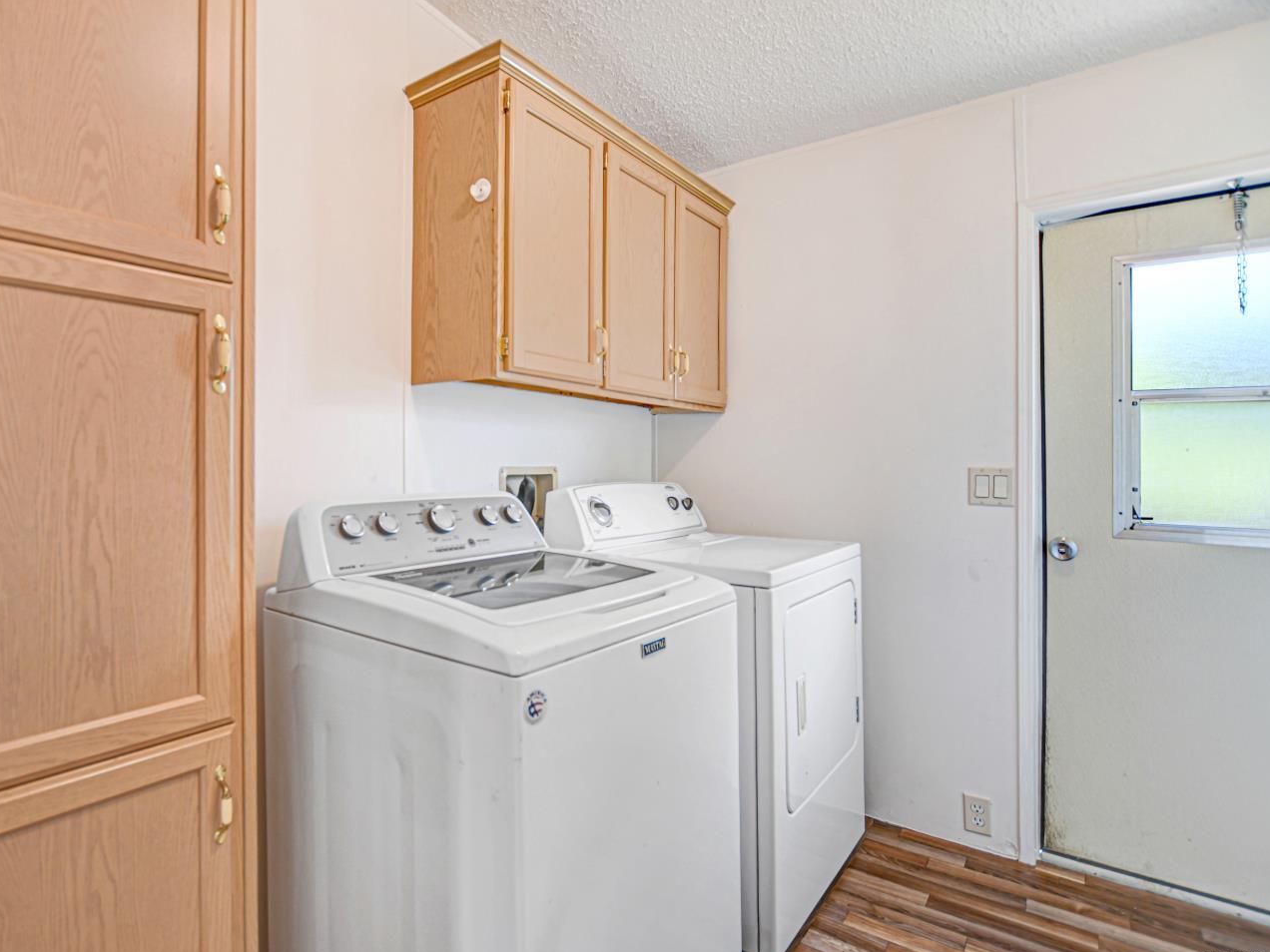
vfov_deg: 74.7
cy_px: 497
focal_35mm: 17
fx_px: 624
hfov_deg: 90.2
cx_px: 529
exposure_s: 1/30
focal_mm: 10
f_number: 3.5
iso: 100
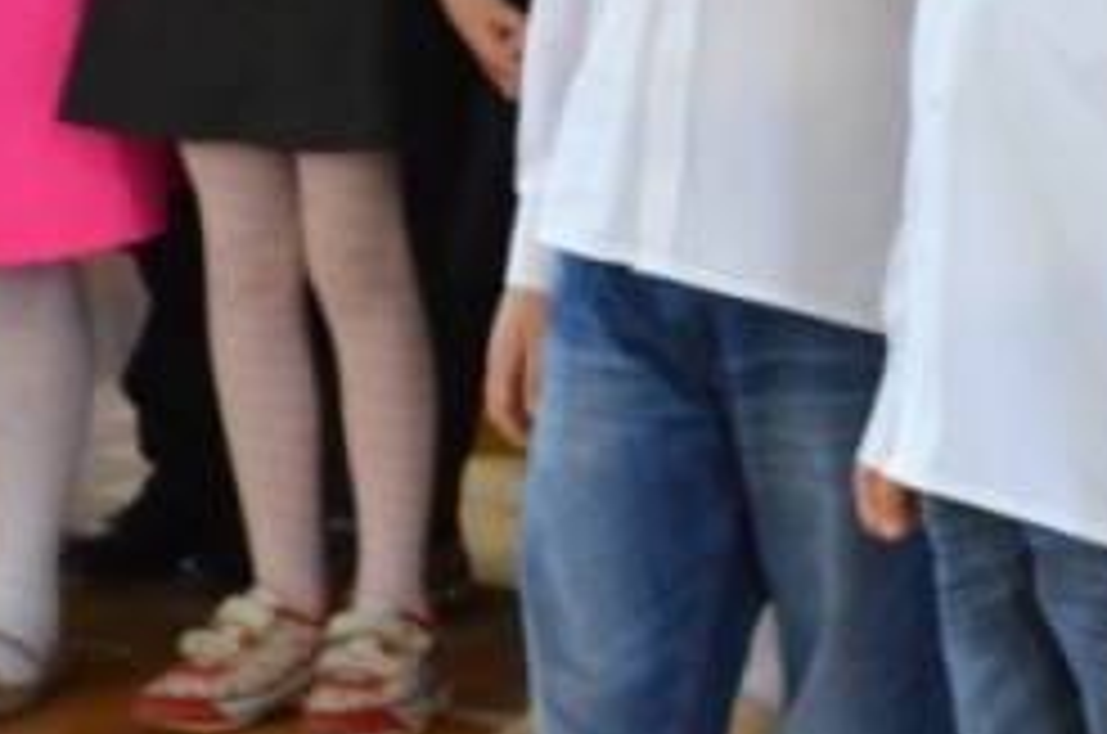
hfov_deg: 7.5
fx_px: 8429
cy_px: 189
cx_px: 857
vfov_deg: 5.0
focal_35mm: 275
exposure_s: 1/30
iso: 1600
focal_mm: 55
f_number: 5.6
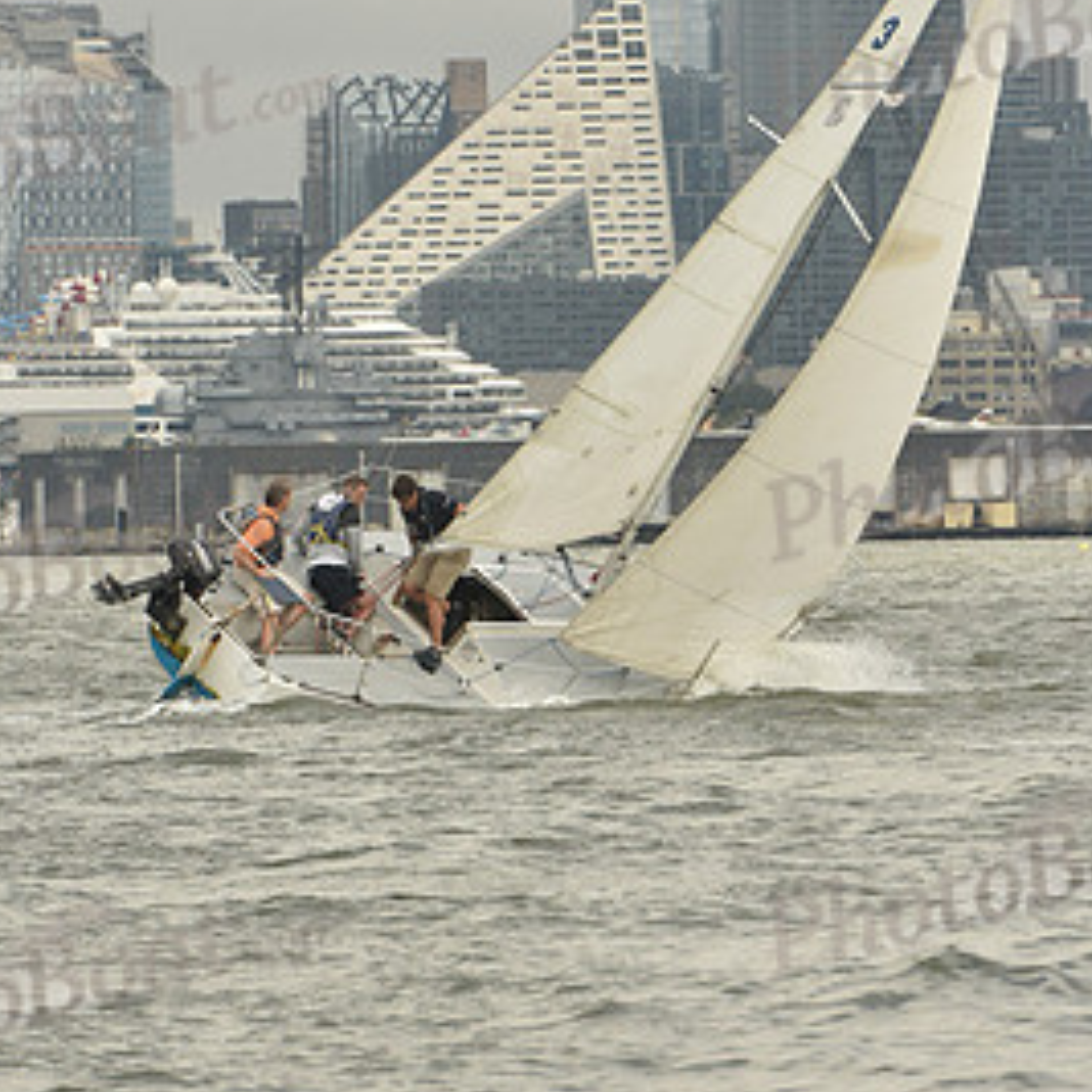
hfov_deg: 4.7
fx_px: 13170
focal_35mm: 369
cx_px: 554
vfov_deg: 4.7
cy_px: 303
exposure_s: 1/800
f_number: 11
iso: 400
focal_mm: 200
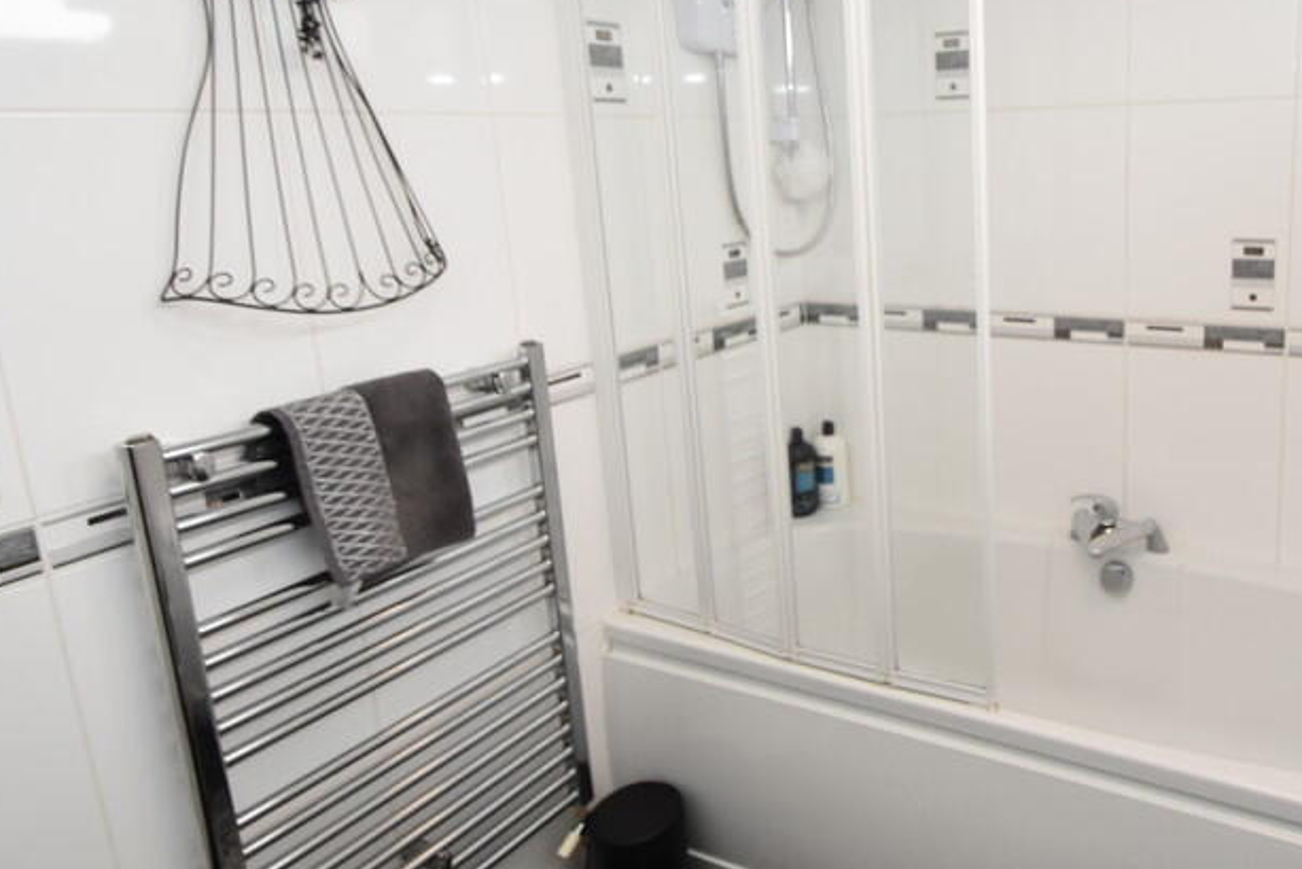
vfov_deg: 50.6
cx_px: 969
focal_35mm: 25
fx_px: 905
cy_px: 304
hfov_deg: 67.2
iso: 800
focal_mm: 10
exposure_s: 1/100
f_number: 5
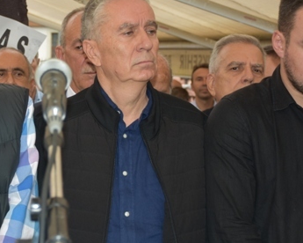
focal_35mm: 114
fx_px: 1023
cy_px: 85
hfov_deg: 16.6
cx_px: 36
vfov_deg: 13.5
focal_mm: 35
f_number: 4.2
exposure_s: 1/160
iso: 200
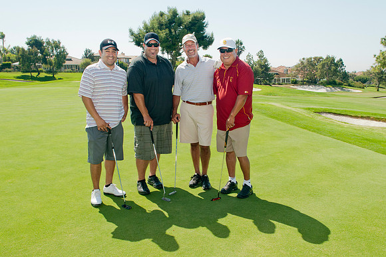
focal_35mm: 31
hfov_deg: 60.2
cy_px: 131
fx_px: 333
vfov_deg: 42.3
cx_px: 195
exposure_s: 1/200
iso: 400
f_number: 7.1
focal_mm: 18
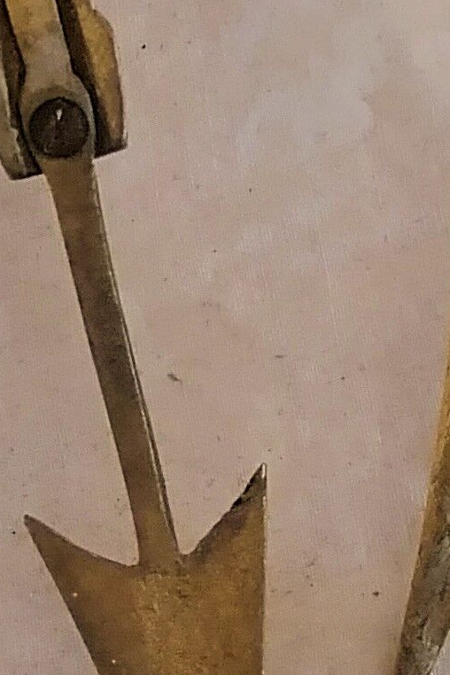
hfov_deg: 9.6
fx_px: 2662
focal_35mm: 142
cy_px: -405
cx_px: 496
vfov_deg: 13.4
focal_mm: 5.4
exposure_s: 1/33.3
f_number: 1.8
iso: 400
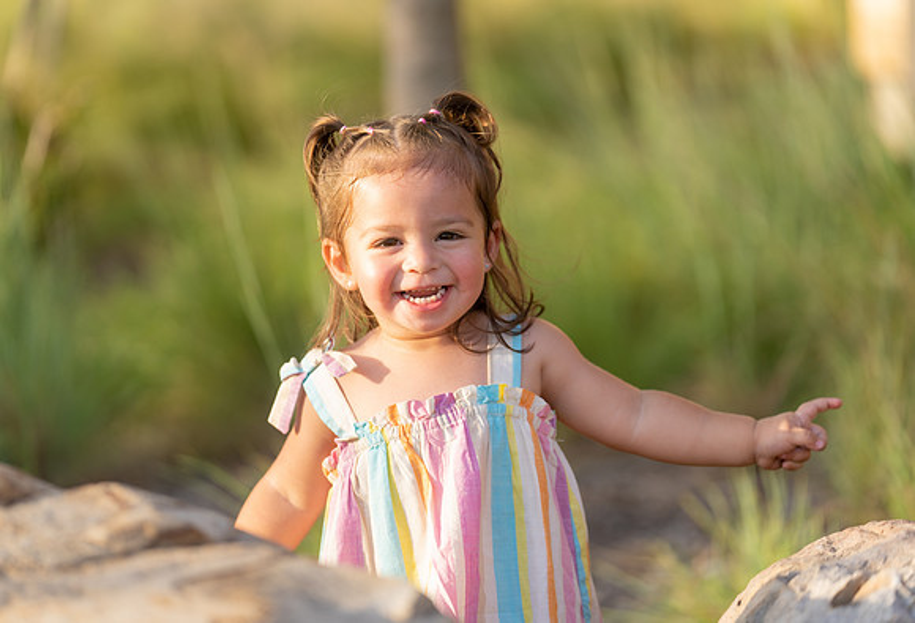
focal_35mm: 169
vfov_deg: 8.2
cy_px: 294
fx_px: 4332
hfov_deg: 12.1
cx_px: 438
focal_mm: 158
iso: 125
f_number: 2.8
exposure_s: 1/500
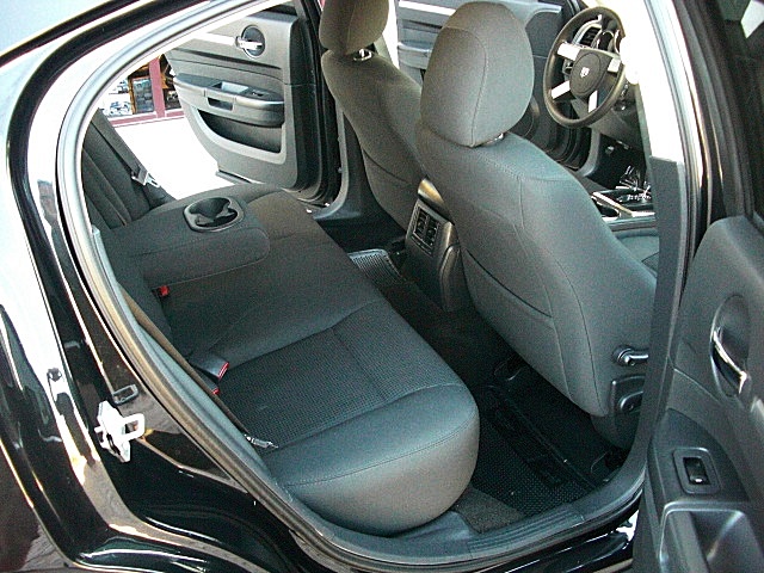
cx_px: 382
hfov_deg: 51.4
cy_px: 286
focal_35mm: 36
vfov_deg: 39.7
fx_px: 795
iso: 800
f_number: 2.8
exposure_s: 1/100
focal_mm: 6.3
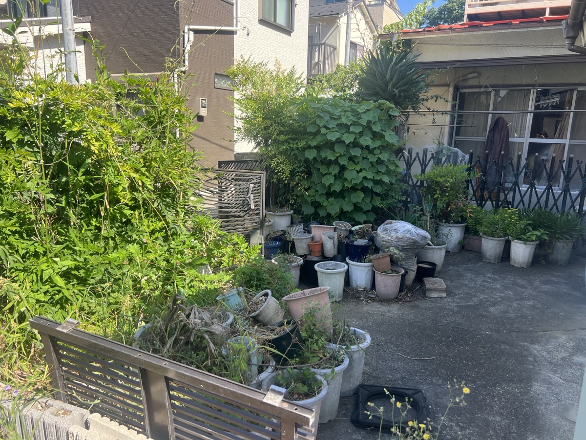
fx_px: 440
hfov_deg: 67.3
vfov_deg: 53.1
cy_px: 220
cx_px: 293
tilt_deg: -12.6
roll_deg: -0.8
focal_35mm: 26
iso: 50
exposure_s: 1/965
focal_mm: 5.7
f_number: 1.5
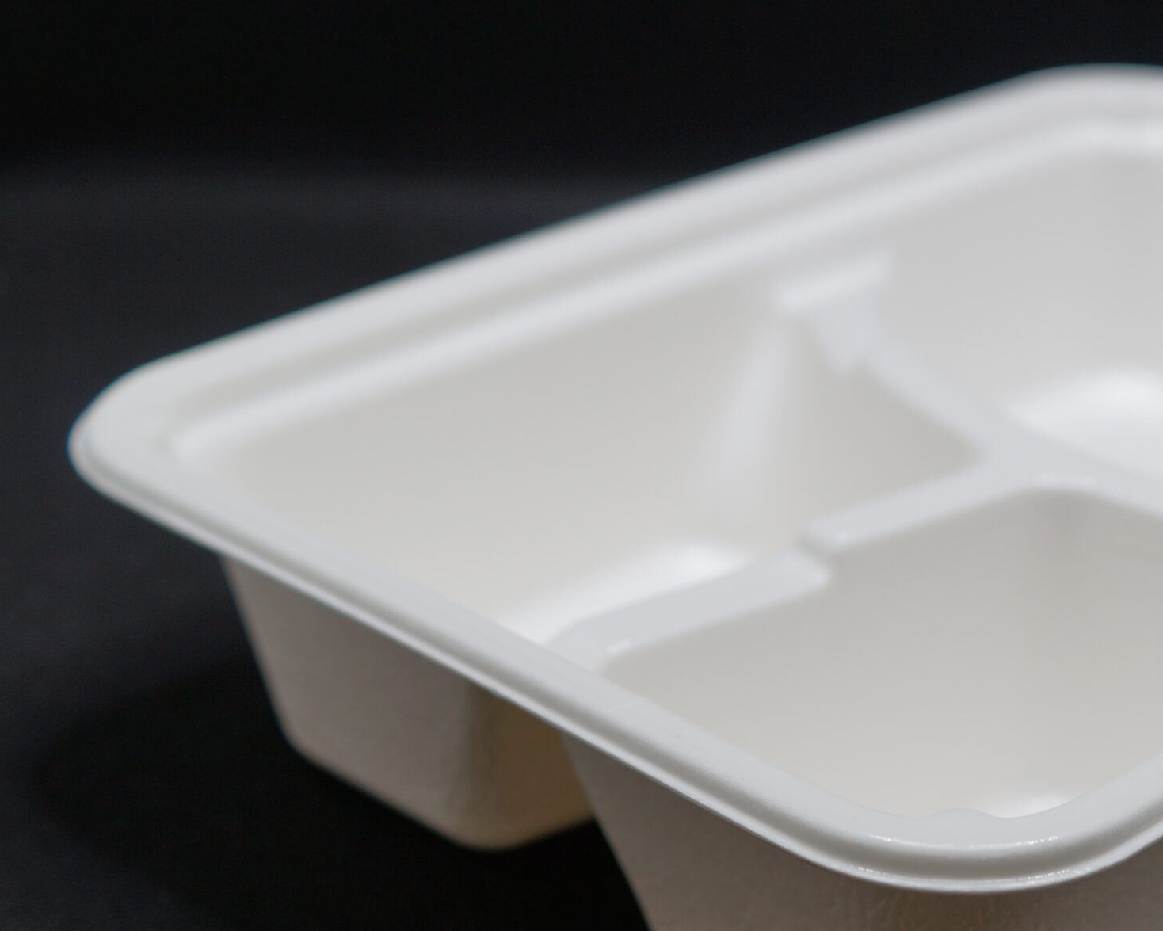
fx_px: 2954
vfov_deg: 17.9
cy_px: 593
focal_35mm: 86
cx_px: 1010
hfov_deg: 21.8
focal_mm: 35
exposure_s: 1/60
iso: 100
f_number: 4
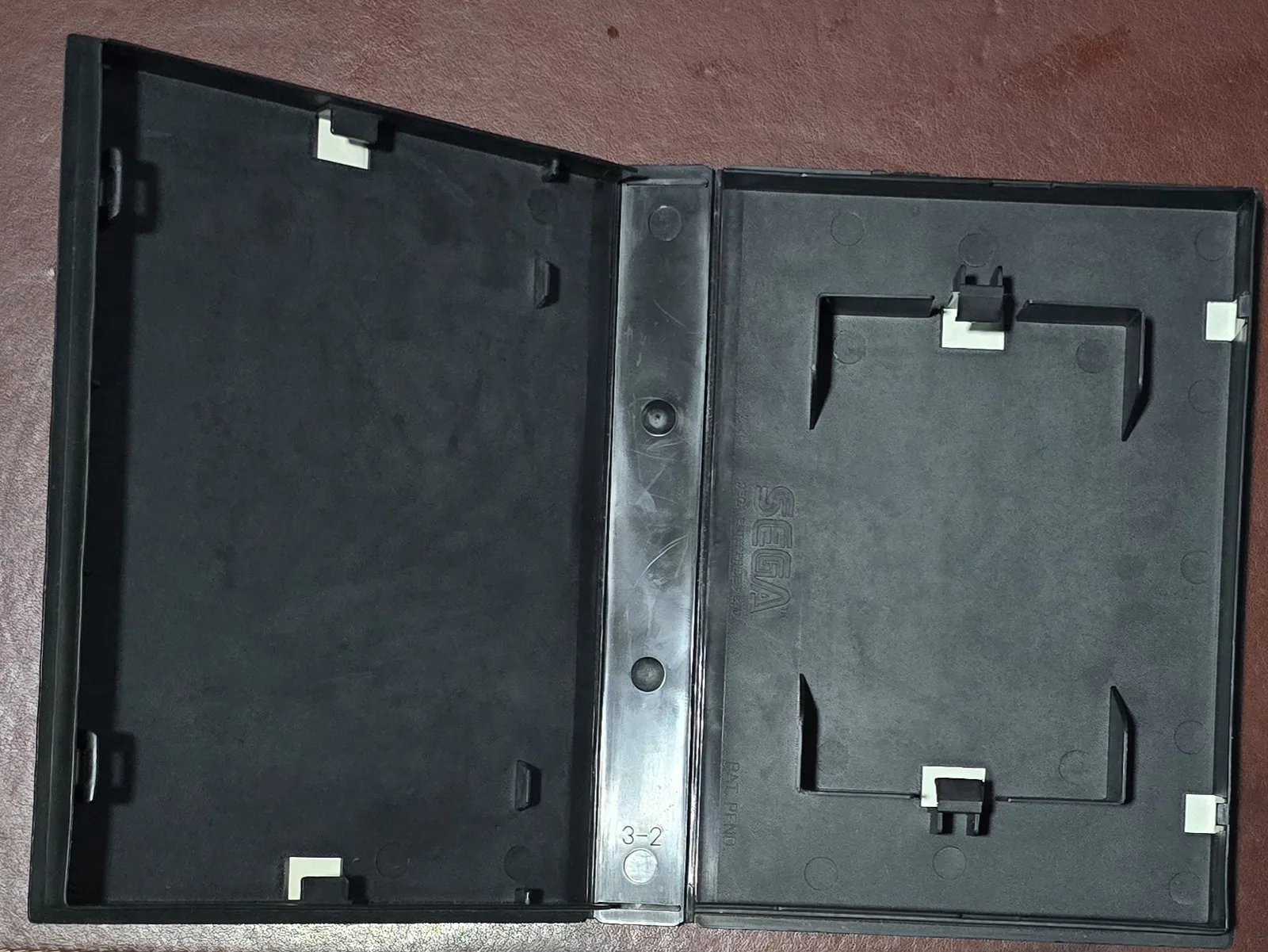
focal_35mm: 23
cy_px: 476
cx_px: 634
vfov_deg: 58.9
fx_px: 843
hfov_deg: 73.9
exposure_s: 1/60.2
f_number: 1.7
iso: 1600
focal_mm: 6.3
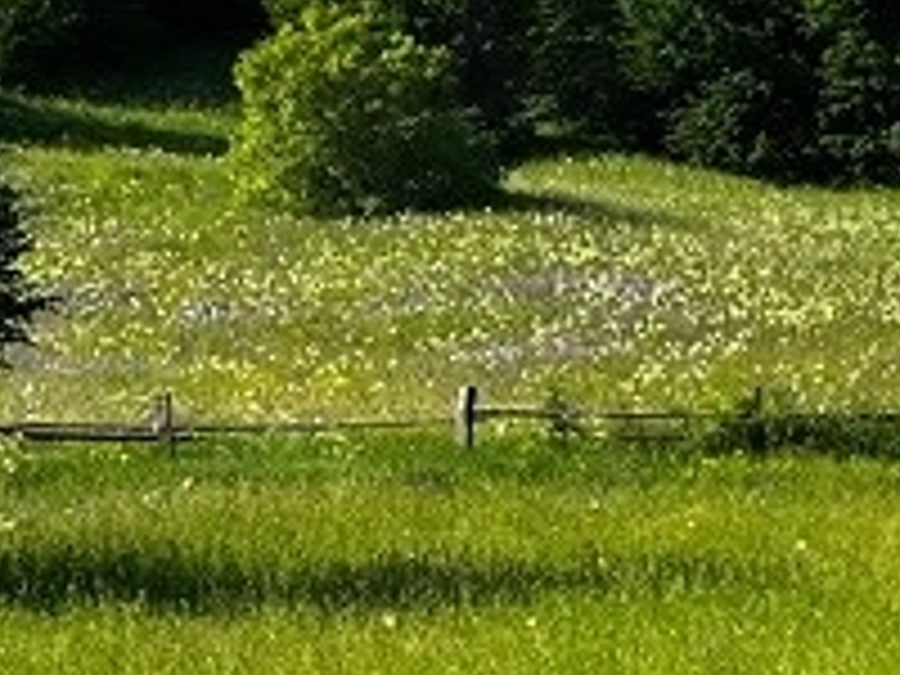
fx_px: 3120
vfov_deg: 12.3
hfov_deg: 13.9
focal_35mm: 120
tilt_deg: +6.1
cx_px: 1782
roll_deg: +1.6
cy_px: 238
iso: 80
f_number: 1.78
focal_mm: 6.86
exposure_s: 1/2525
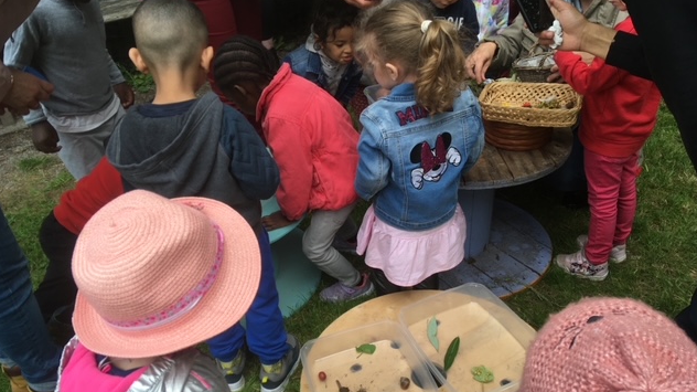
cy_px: 208
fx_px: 591
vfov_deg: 36.6
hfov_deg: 61.0
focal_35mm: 32
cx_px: 347
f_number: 2.2
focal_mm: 4.15
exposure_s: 1/422
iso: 25
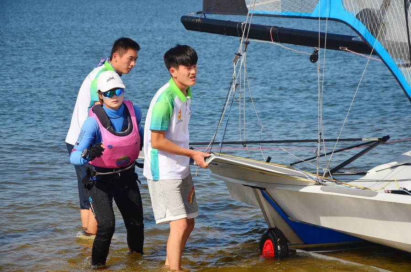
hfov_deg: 16.1
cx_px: 206
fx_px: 1453
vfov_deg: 10.7
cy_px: 136
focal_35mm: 128
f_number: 7.1
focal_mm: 85
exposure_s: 1/800
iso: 200
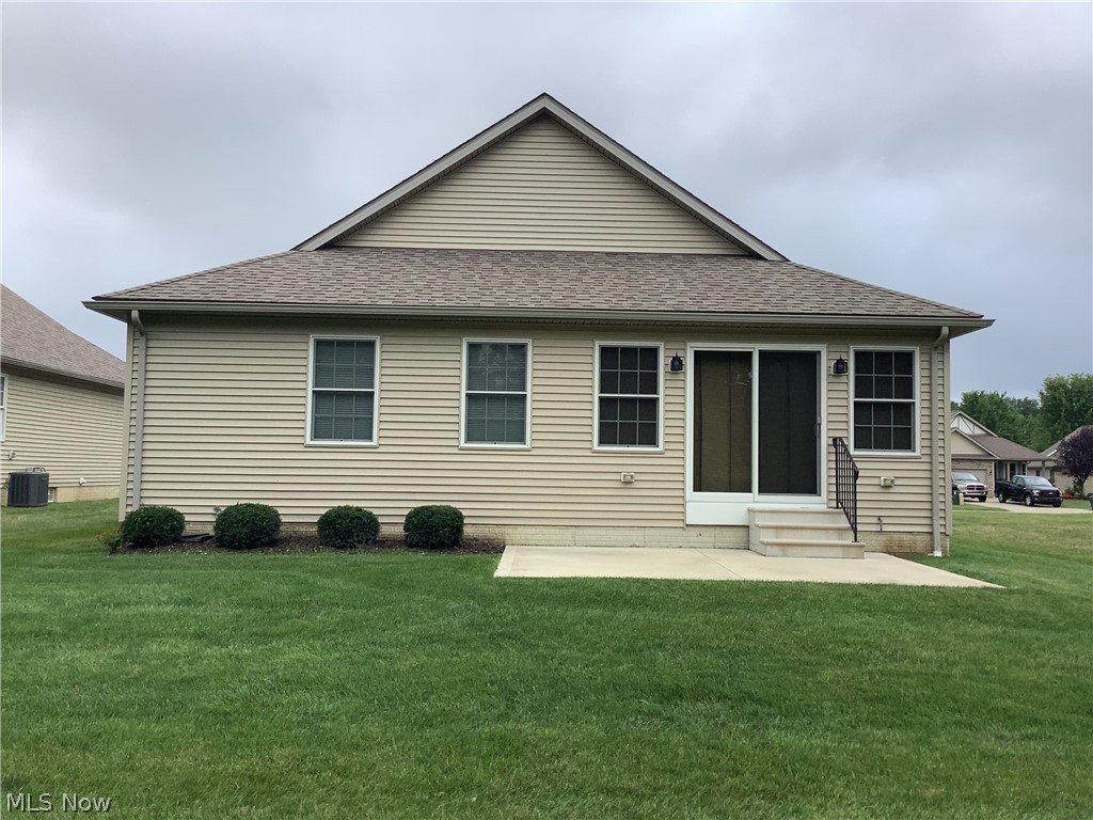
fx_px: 979
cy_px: 410
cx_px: 546
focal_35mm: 31
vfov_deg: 45.4
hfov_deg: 58.4
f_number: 2.4
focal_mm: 3.3
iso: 25
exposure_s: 1/734
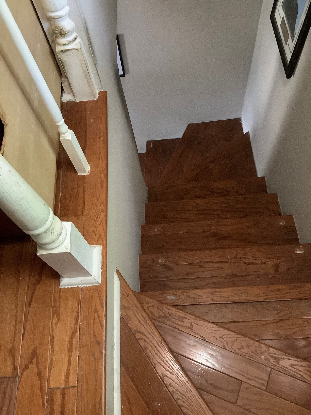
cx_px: 156
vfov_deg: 58.4
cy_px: 208
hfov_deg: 45.4
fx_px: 371
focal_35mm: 31
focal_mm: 3.3
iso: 640
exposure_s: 1/24
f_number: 2.4
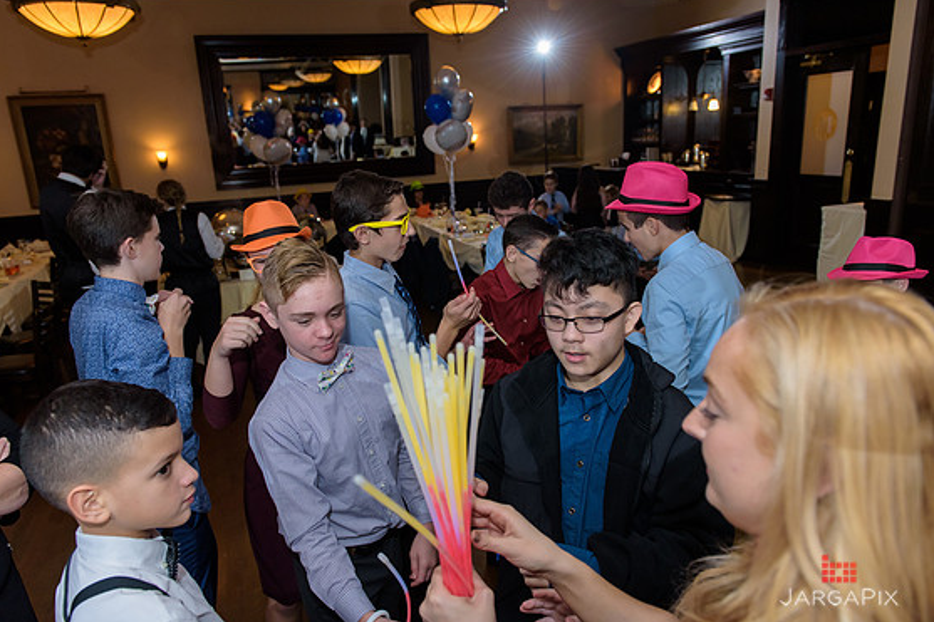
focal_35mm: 25
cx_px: 454
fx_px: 648
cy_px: 318
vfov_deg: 51.3
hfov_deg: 71.5
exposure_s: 1/125
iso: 1250
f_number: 3.2
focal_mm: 24
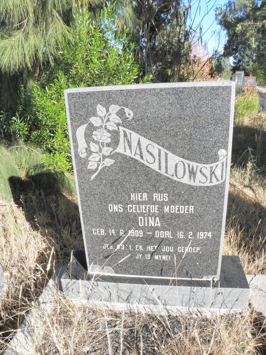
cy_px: 178
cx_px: 133
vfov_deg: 67.3
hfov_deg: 53.1
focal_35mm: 26
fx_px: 266
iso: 200
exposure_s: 1/320
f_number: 6.3
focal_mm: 4.6
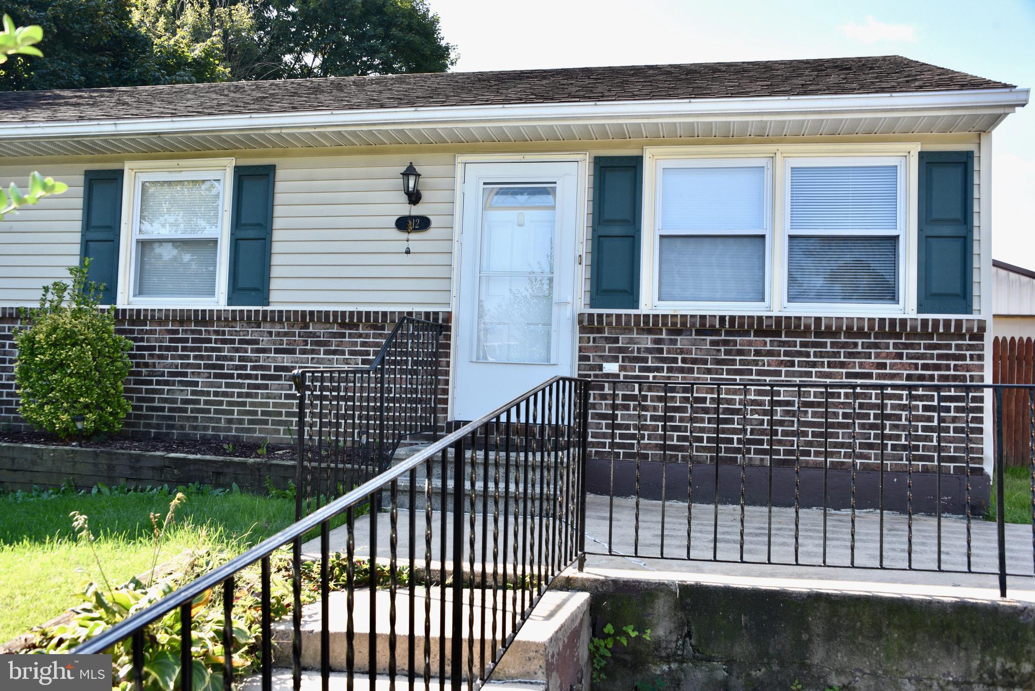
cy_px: 346
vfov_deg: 41.1
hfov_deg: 58.7
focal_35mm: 32
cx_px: 518
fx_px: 920
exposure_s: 1/250
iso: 400
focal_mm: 32
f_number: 8
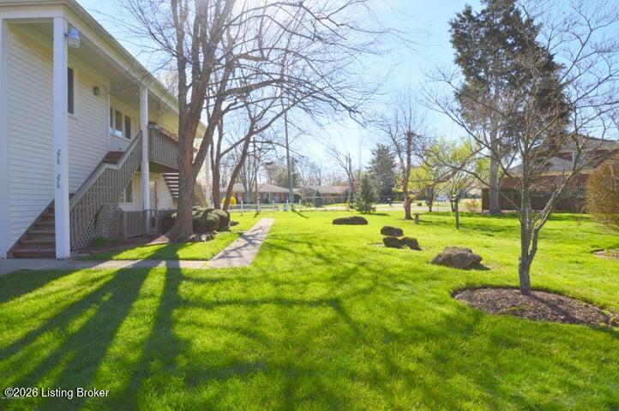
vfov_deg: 63.1
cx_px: 310
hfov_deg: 85.5
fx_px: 335
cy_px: 206
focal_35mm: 20
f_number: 11
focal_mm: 13
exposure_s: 1/400
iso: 400
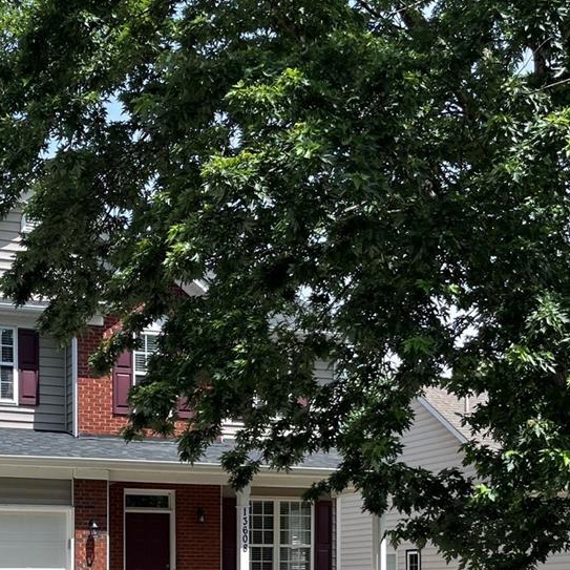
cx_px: 127
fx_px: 1211
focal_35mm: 65
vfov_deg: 25.1
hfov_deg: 26.1
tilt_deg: +1.6
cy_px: 582
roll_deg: -0.5
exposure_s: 1/2571
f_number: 1.6
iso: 50
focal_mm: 5.1
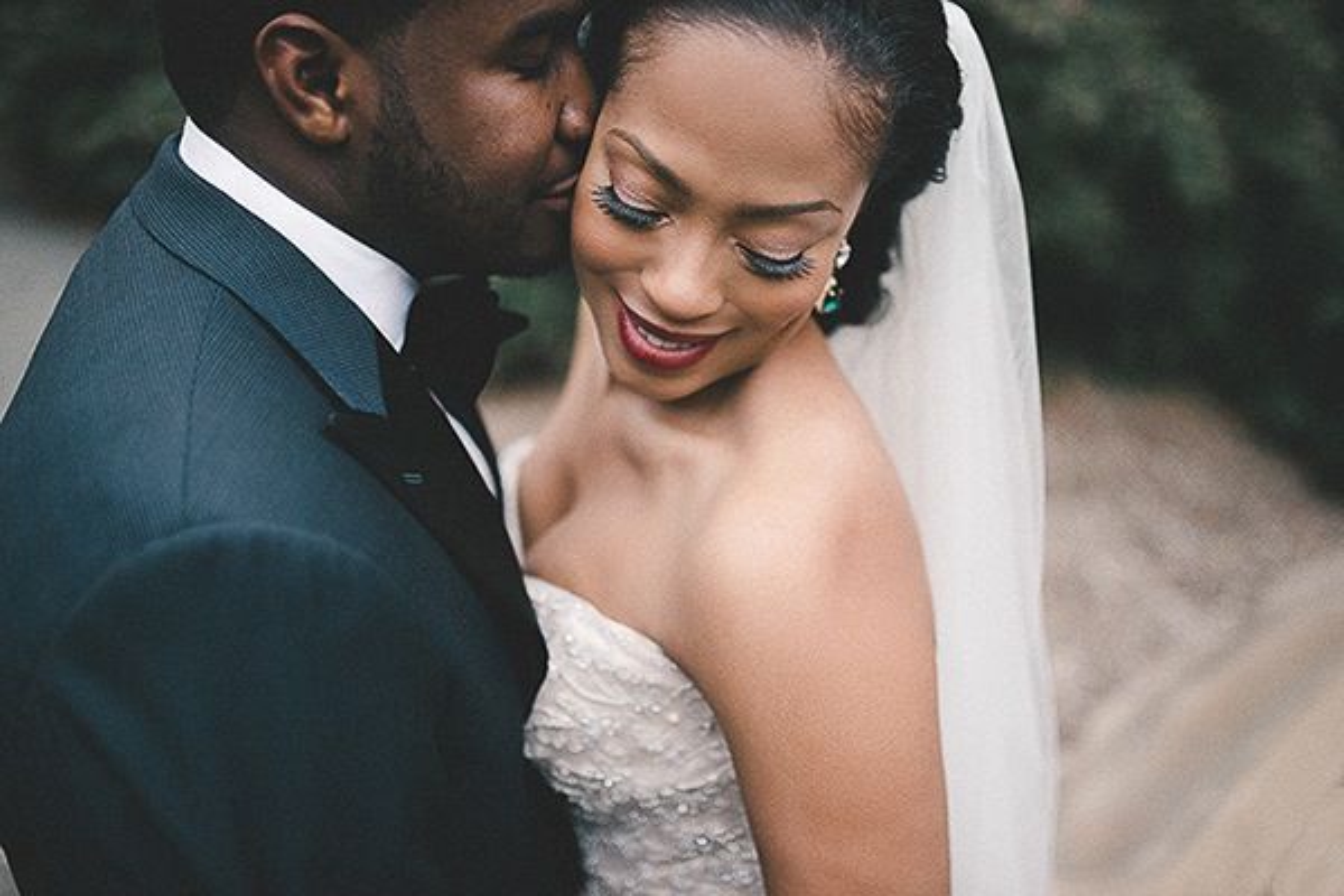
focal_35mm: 35
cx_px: 672
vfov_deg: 37.9
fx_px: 1307
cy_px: 448
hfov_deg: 54.4
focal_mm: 35
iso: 2500
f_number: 1.4
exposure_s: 1/640
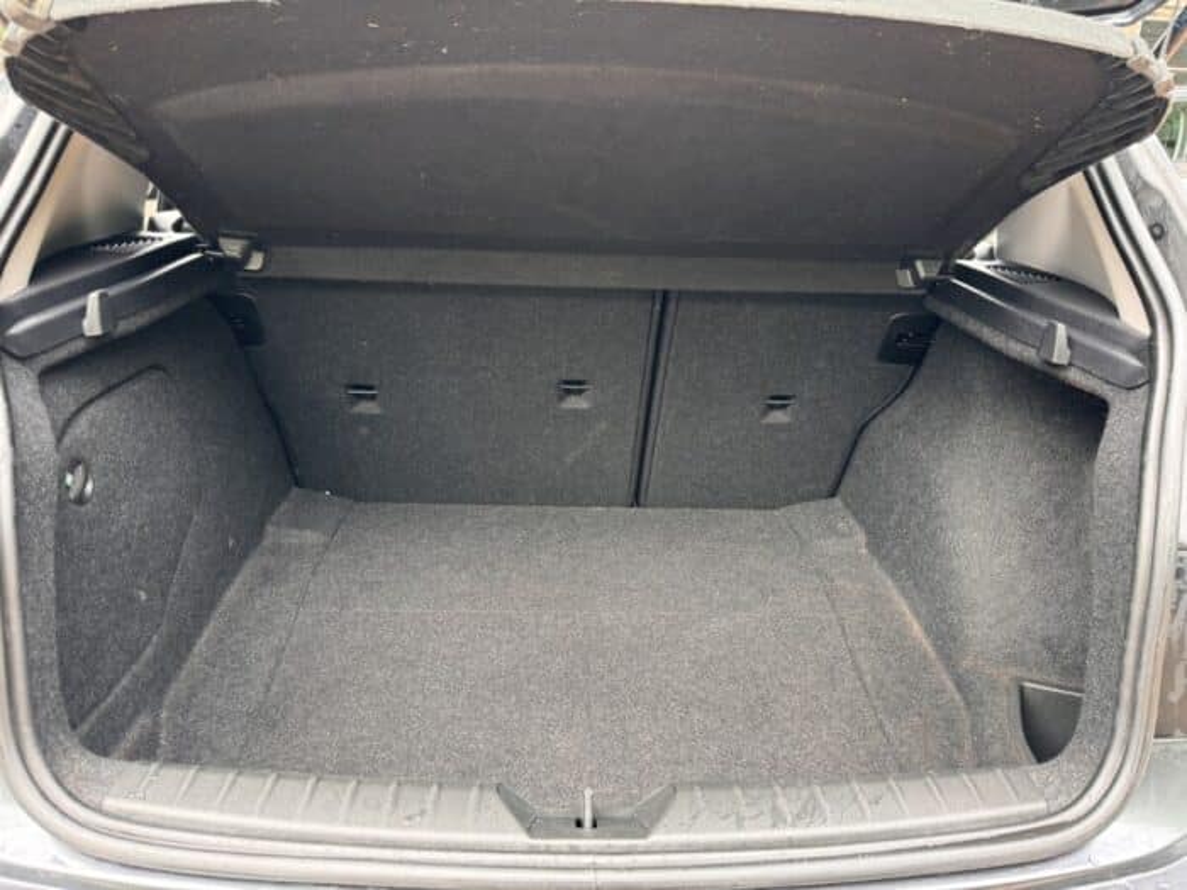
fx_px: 823
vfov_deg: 56.8
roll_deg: -0.8
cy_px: 445
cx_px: 594
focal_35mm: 24
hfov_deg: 71.6
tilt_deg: -21.1
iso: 200
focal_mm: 6.76
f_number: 1.78
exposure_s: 1/121
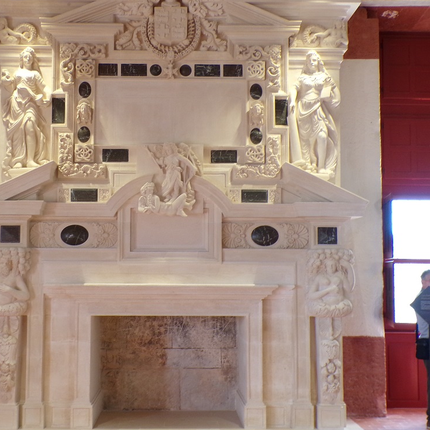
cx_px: 188
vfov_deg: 33.4
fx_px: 717
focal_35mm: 51
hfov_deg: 33.4
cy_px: 205
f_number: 3.3
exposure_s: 1/26
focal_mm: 6.6
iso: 200
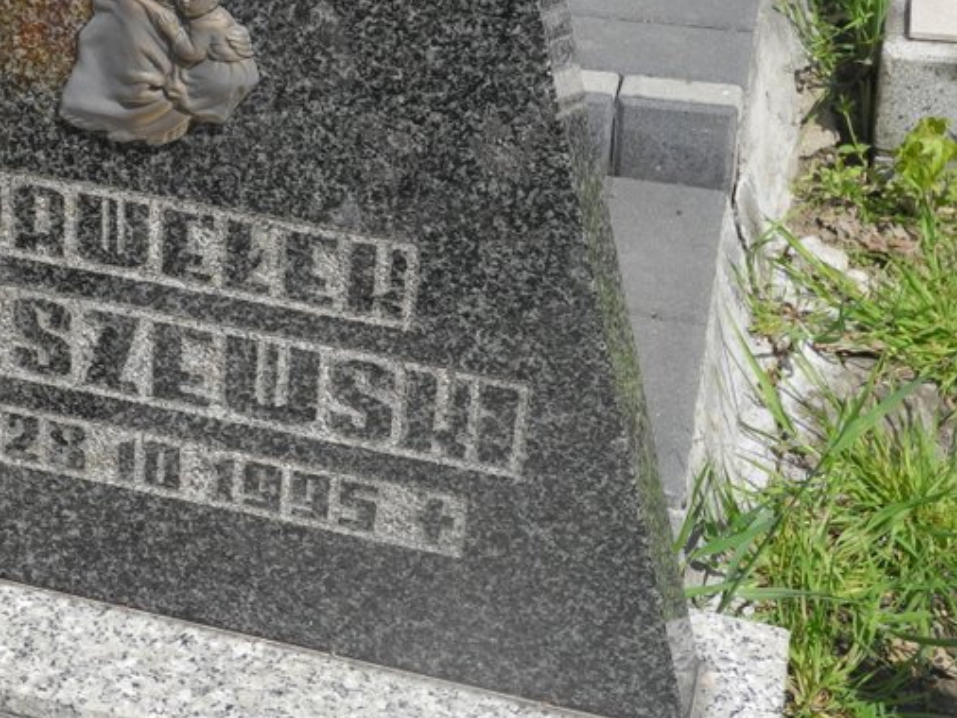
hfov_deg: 24.5
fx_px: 2185
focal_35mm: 79
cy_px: 166
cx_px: 269
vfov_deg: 18.5
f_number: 4
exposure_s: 1/1000
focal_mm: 10.7
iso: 100
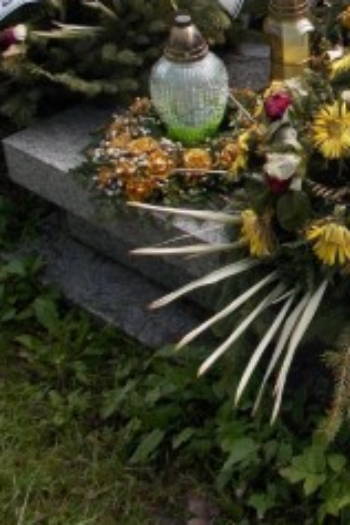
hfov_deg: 17.0
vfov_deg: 26.4
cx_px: 512
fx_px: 1065
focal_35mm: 73
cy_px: 18
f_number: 3.2
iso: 80
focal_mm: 4.6
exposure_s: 1/500
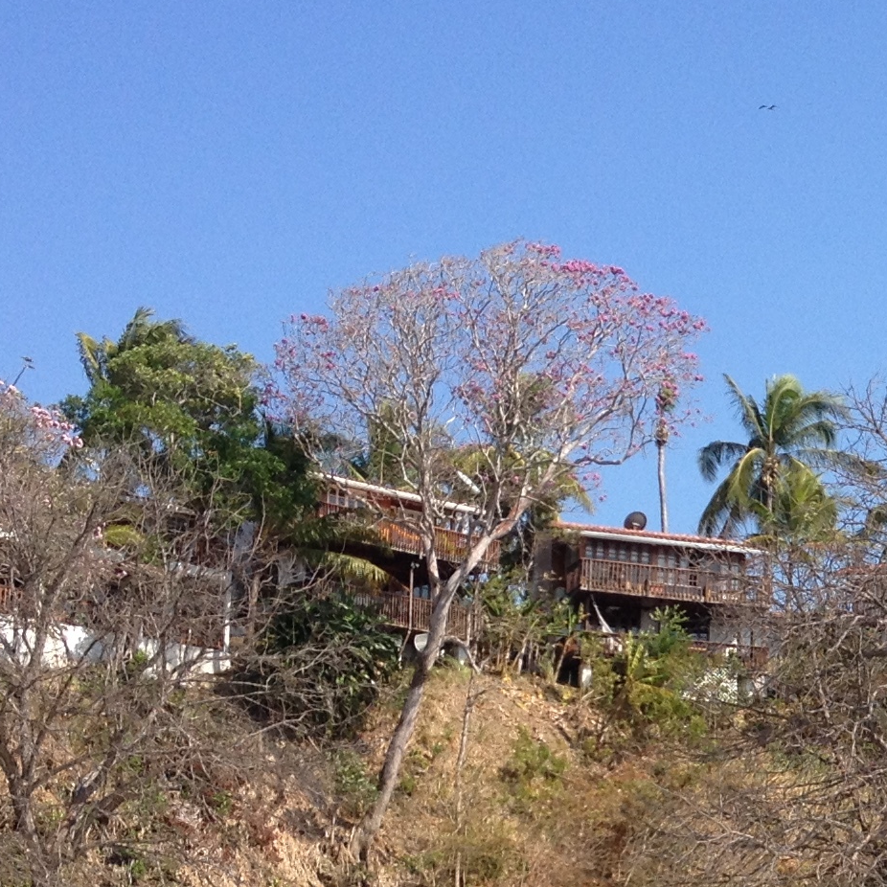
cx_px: 1106
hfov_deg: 15.3
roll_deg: -1.2
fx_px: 3160
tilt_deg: +3.6
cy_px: 830
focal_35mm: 109
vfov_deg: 15.7
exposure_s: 1/1314
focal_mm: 4.28
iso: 50
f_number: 2.4
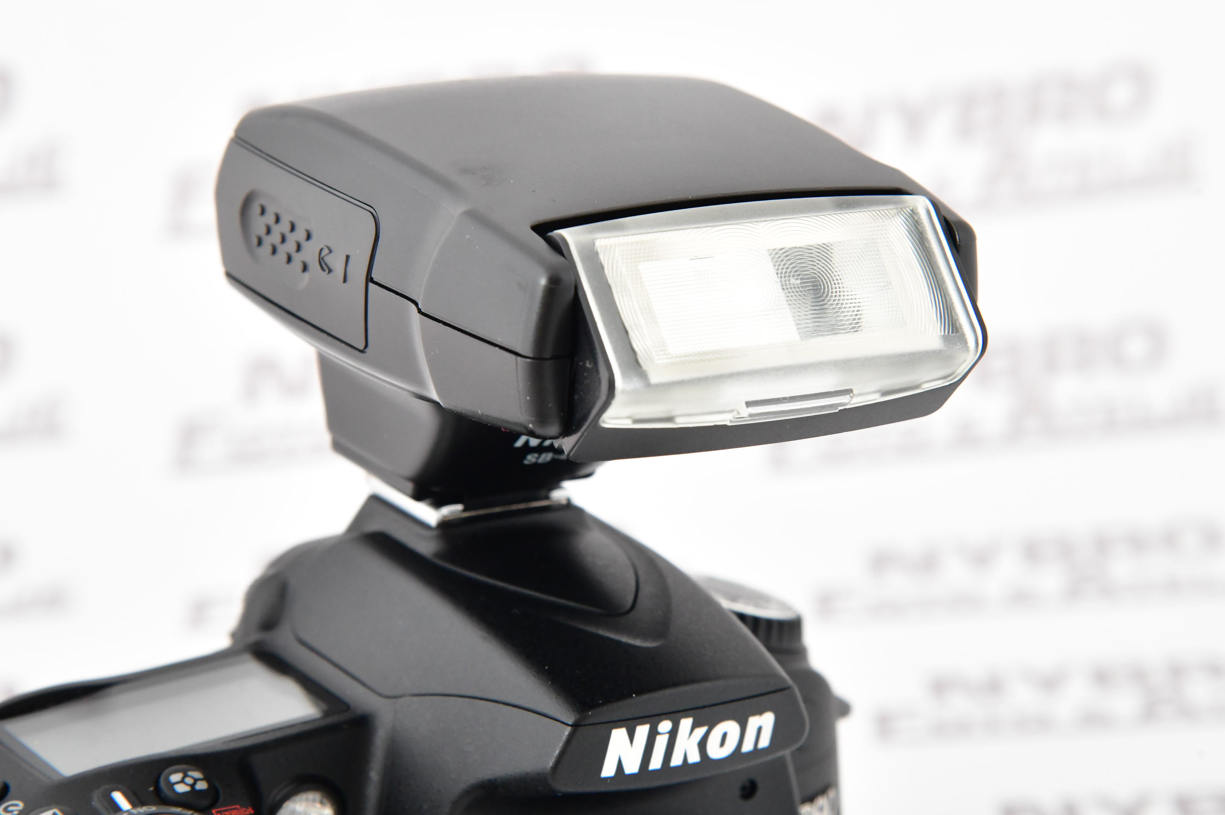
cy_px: 408
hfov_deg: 17.1
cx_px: 612
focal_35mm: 120
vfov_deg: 11.4
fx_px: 4080
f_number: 11
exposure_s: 1/200
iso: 2500
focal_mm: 120
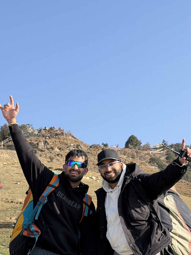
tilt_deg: +13.3
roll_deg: +2.1
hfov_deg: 18.0
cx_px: 99
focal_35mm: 82
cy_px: 185
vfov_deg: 23.6
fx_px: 603
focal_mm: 6.76
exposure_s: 1/2762
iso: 64
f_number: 1.78
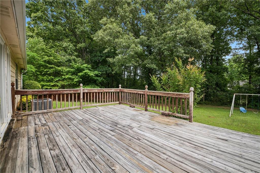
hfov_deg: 100.4
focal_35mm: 15
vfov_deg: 77.2
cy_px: 86
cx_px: 130
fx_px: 108
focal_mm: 15
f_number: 8
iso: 64
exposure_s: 1/80
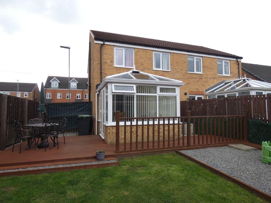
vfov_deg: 66.0
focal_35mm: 20
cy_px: 102
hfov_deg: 81.7
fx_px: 157
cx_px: 136
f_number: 2.8
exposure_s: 1/320
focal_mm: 3.6
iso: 80
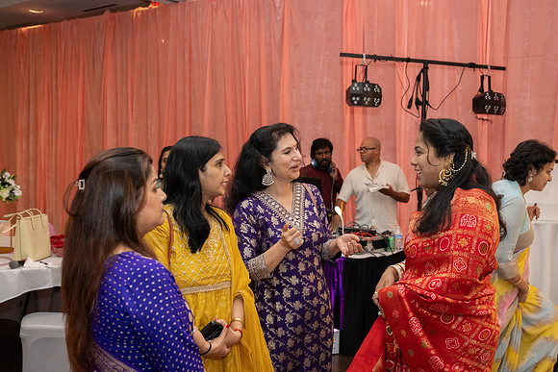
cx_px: 264
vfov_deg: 32.3
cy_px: 185
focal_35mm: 41
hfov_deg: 46.9
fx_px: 643
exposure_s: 1/160
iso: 1600
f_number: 4.5
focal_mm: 38
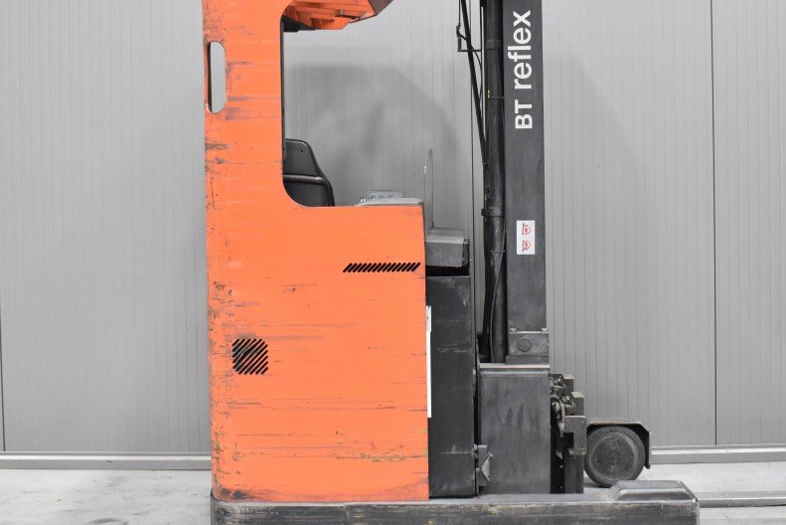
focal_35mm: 48
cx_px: 438
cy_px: 204
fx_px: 1043
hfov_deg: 41.2
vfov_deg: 28.2
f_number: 4.5
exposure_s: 1/30
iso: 1600
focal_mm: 21
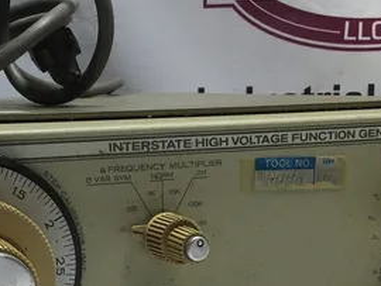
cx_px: 141
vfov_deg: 16.8
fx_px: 947
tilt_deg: -12.5
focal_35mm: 86
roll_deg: -0.1
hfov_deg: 22.7
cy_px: 284
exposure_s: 1/164
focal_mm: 3.3
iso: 25
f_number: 2.4
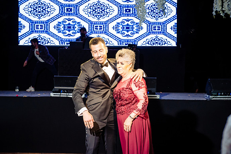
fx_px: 449
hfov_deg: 28.8
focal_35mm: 70
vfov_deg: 19.5
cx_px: 116
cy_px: 77
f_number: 6.3
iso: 1600
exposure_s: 1/200
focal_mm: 70
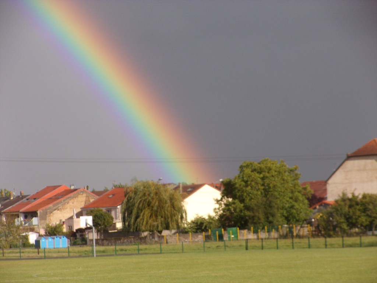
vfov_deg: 10.4
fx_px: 1547
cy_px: 142
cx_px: 188
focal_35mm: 142
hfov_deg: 13.9
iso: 80
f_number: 6.3
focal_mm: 25.5
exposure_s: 1/280
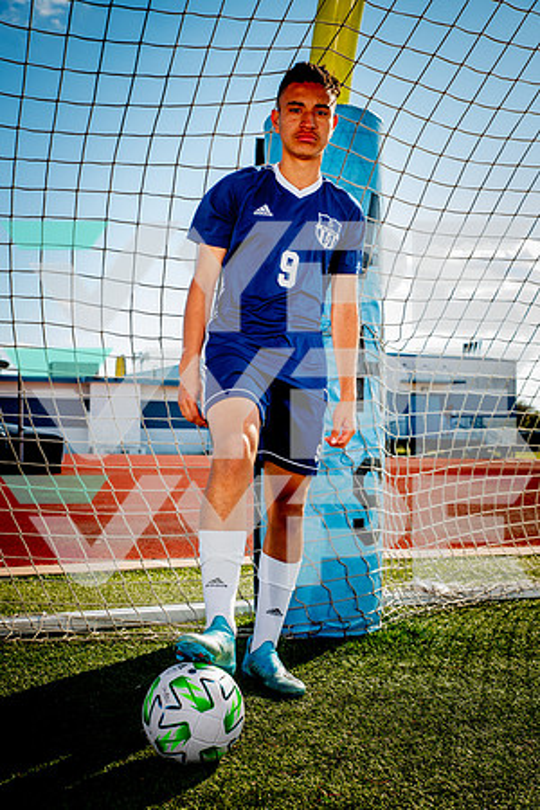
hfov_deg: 30.5
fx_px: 990
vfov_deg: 44.5
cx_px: 270
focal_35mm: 44
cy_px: 405
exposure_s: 1/320
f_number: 5.6
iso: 125
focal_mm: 44
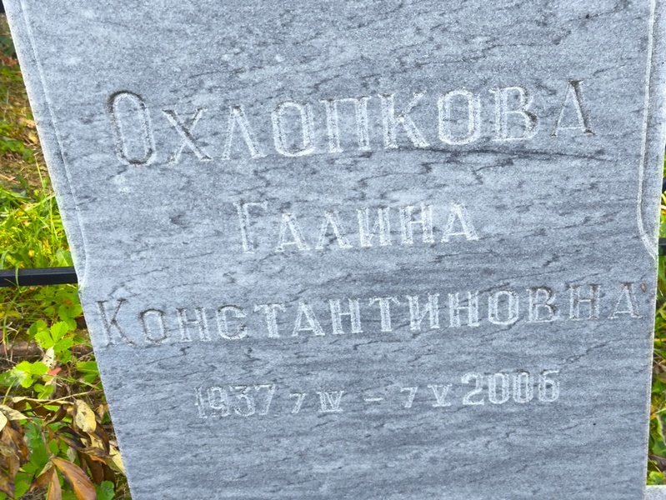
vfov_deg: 29.1
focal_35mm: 50
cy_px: 250
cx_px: 333
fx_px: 962
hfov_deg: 38.2
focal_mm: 4.71
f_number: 1.7
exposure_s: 1/50
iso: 64
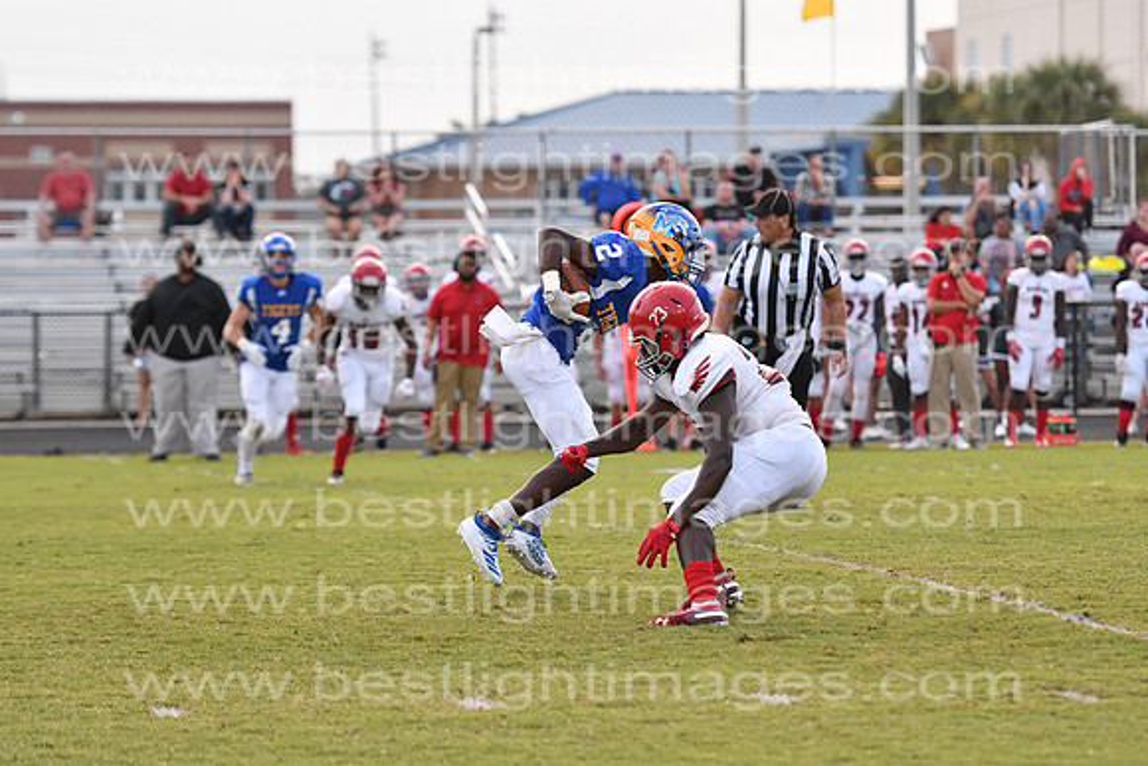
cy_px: 383
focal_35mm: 195
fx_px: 6219
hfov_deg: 10.5
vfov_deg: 7.0
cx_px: 574
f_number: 3.2
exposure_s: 1/1250
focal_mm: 130
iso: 1600
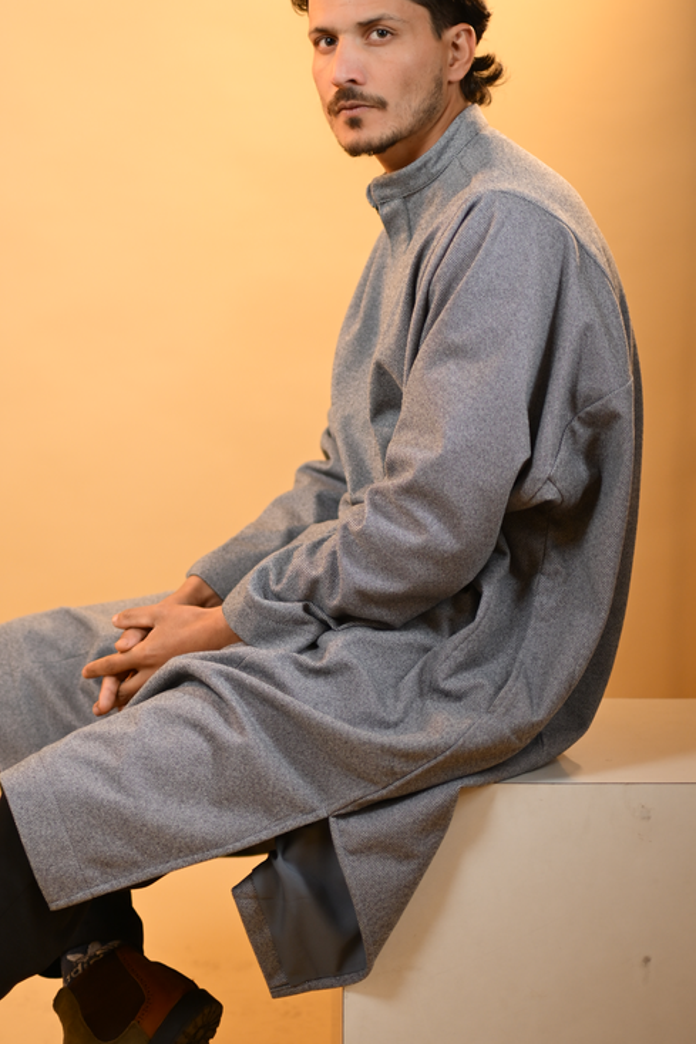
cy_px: 458
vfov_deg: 22.1
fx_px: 2669
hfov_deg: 14.8
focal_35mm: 92
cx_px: 125
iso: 250
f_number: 1.4
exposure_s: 1/160
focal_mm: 50
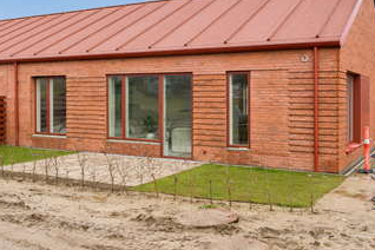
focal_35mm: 41
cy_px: 94
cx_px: 185
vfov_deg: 32.5
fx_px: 427
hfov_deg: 47.4
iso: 200
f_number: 8
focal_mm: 31
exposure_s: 1/125
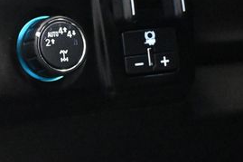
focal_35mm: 107
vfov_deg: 12.7
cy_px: 14
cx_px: 0
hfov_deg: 18.6
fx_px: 722
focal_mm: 30
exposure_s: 1/50
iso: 12800
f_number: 4.8
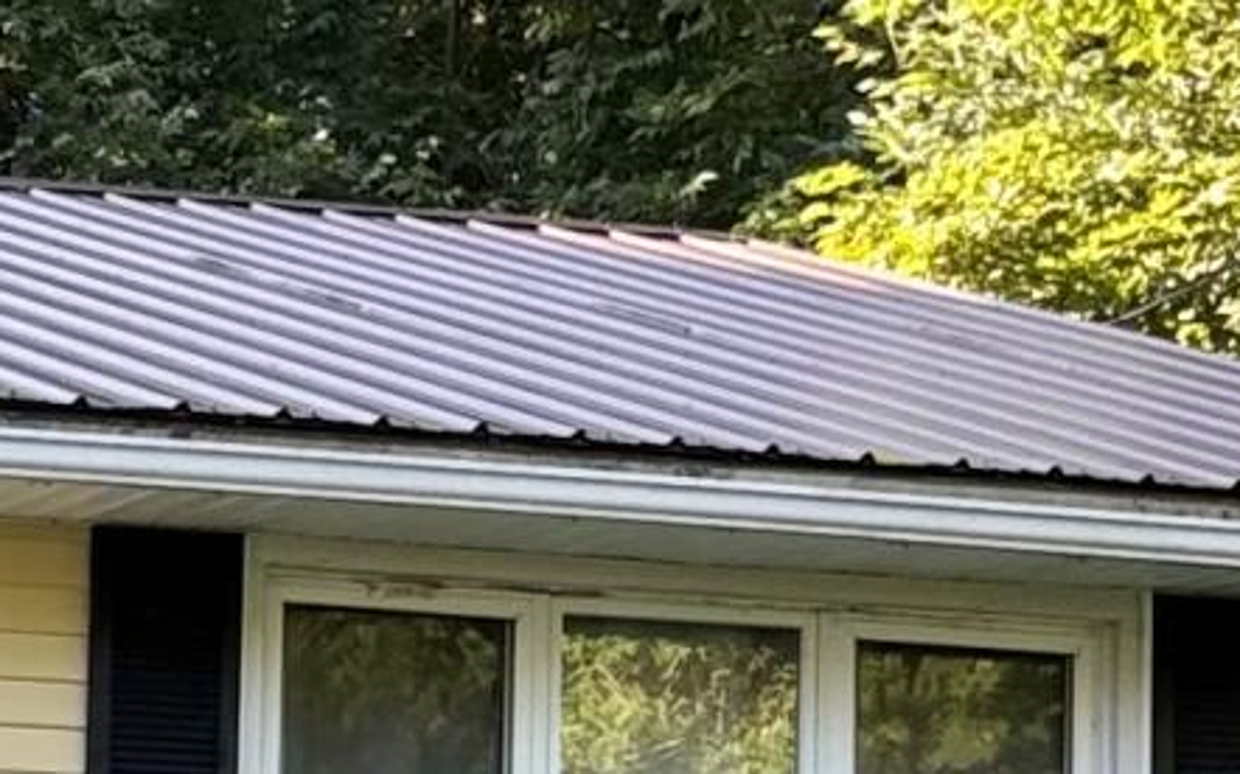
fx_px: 6318
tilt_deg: +1.4
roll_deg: -1.0
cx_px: -1212
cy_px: 1357
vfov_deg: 6.9
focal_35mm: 187
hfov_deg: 10.4
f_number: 1.6
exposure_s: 1/334
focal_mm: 5.96
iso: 50
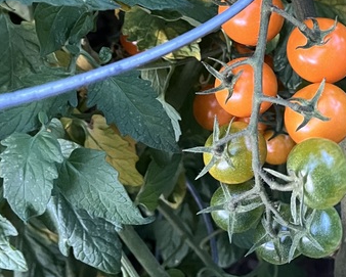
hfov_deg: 26.3
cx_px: 329
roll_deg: +22.0
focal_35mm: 69
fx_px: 707
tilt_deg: -43.8
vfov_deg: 21.8
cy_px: 46
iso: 640
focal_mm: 5.1
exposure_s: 1/40
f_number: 1.6
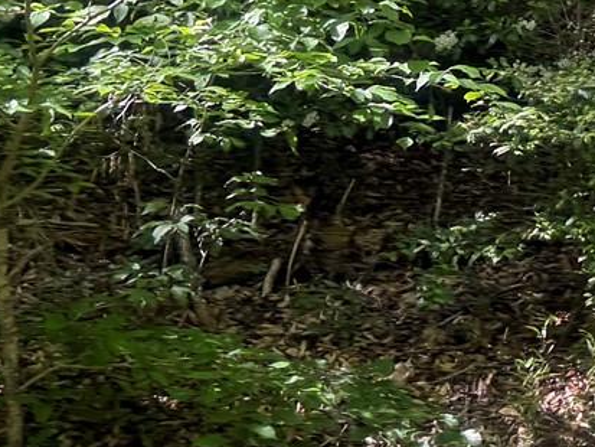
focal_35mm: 119
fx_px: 2046
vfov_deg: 11.7
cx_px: 1019
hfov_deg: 14.8
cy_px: -303
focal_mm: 6.76
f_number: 1.78
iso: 80
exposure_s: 1/217
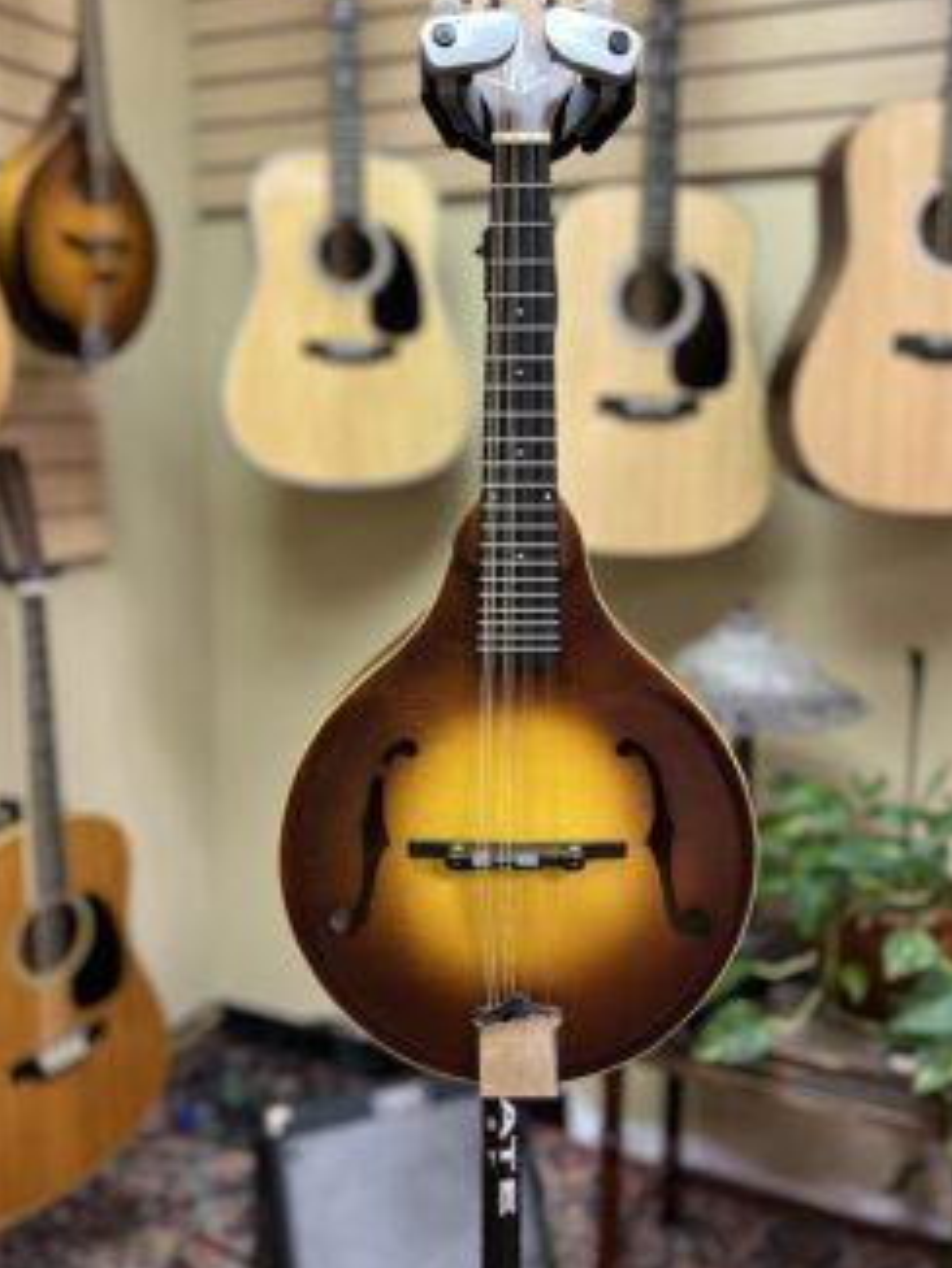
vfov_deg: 56.7
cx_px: 515
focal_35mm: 32
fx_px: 1173
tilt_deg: -7.8
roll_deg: -0.2
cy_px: 566
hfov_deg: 44.1
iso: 250
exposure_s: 1/60
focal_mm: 5.7
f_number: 1.5
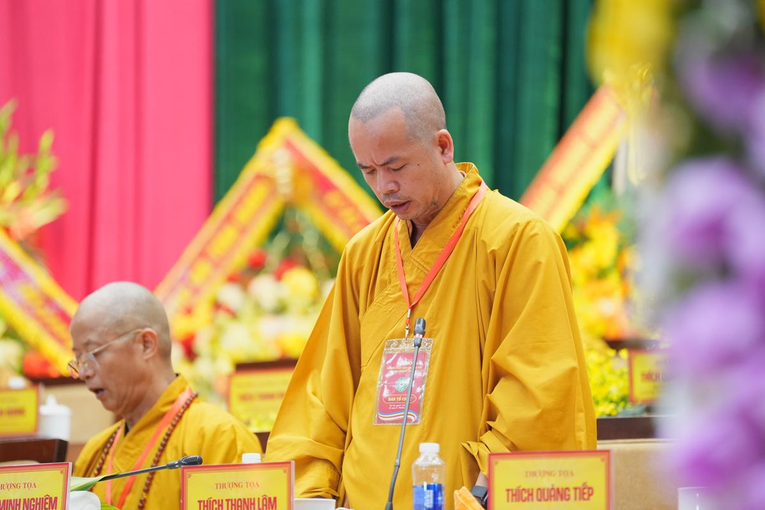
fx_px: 4250
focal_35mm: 200
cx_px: 382
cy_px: 255
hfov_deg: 10.3
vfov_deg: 6.9
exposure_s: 1/200
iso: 3200
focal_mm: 200
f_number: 2.8
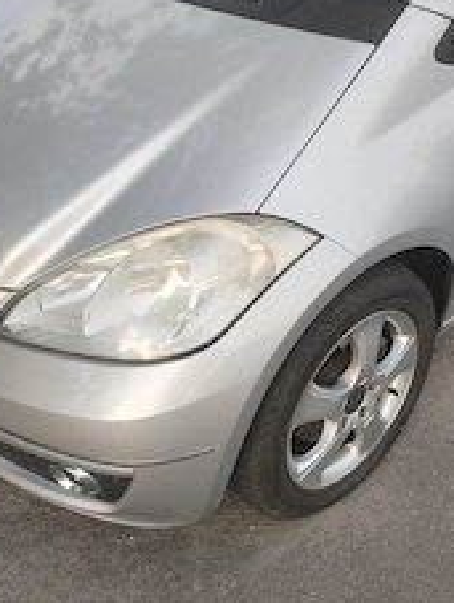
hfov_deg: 28.1
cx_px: 361
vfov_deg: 37.4
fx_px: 889
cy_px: 295
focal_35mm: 51
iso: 100
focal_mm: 4.75
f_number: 1.8
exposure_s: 1/109
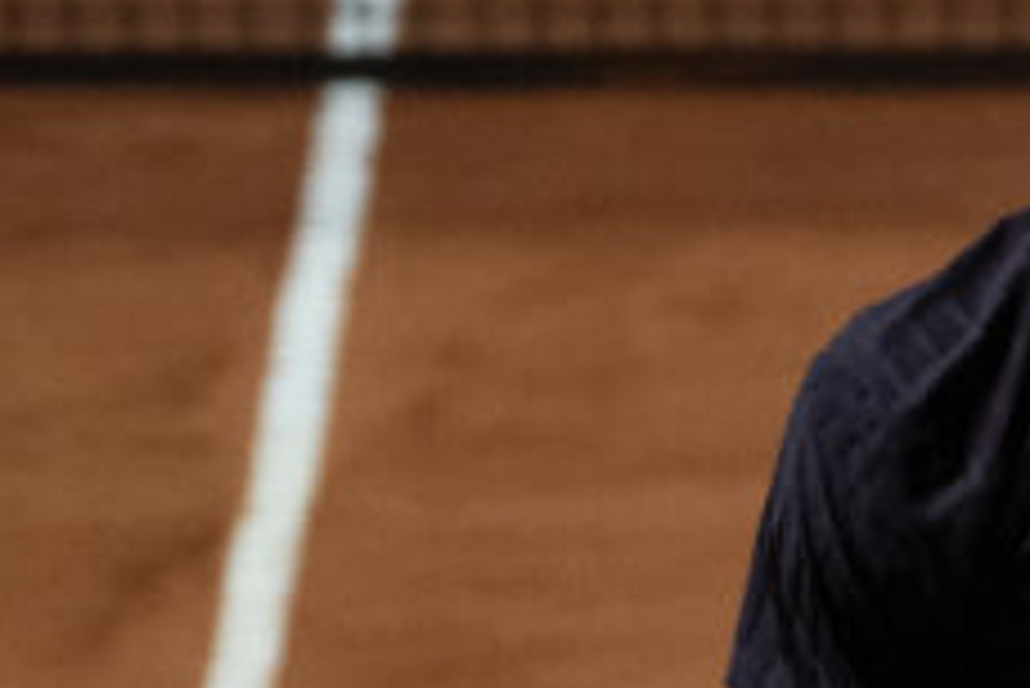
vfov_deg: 1.1
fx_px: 35814
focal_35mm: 1251
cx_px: 1250
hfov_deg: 1.6
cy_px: 369
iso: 4000
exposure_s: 1/800
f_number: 5.6
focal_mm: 280
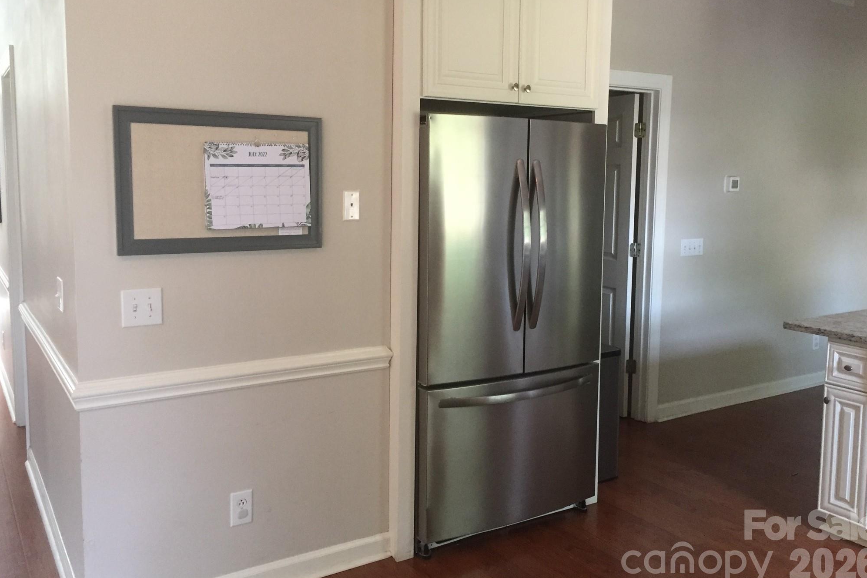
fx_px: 746
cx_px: 438
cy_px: 261
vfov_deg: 42.3
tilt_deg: -6.3
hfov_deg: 60.3
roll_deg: -1.7
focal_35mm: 31
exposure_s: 1/30
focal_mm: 4.15
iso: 160
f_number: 2.2
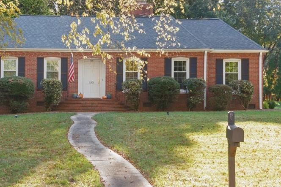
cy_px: 89
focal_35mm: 74
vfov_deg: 18.4
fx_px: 578
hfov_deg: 27.1
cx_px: 81
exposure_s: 1/50
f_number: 7.1
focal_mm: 48
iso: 320
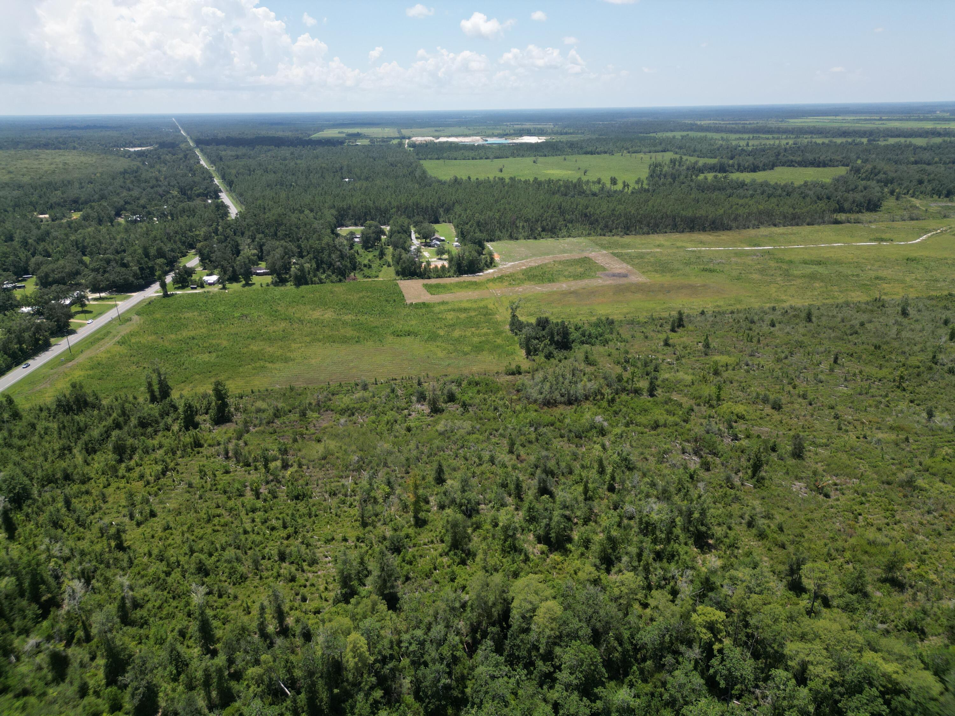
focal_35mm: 24
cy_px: 358
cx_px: 478
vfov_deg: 56.8
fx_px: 662
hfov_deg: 71.6
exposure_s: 1/3000
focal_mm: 6.72
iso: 140
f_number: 1.7
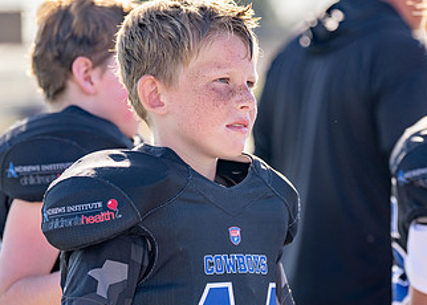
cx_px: 220
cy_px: 178
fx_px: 2898
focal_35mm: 239
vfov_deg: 6.0
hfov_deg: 8.4
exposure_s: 1/1600
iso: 160
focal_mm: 118
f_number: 2.8
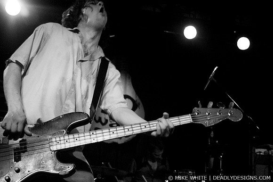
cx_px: 136
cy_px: 91
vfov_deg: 25.7
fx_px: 398
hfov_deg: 37.9
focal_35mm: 52
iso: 800
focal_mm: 35
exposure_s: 1/80
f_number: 2.8
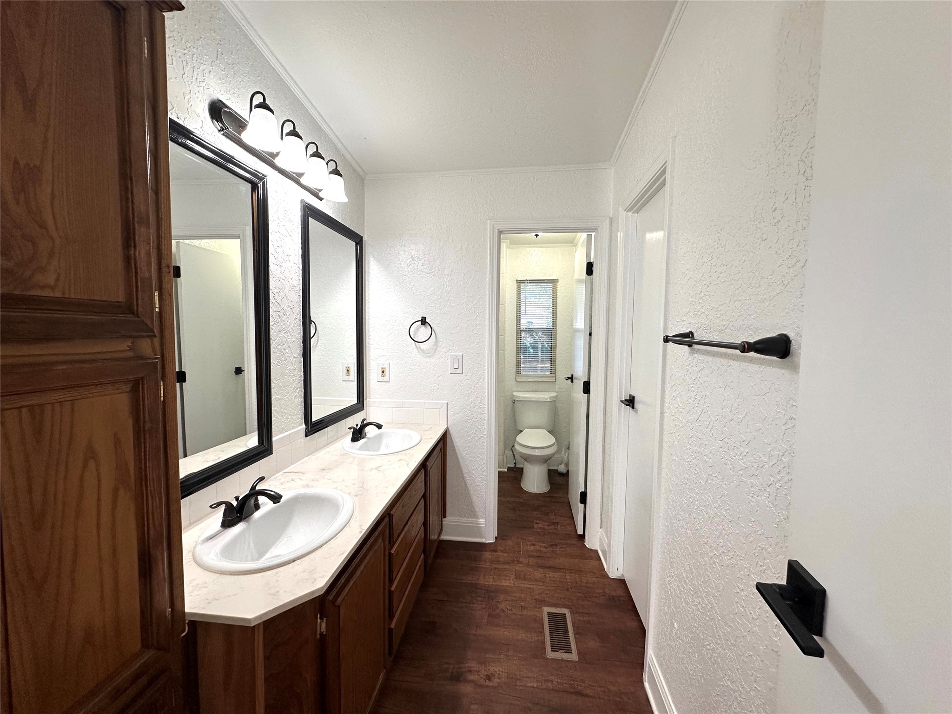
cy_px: 357
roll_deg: -0.6
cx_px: 476
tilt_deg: -3.8
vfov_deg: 85.7
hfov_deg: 102.1
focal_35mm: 14
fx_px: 385
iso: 160
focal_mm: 2.22
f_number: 2.2
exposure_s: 1/120
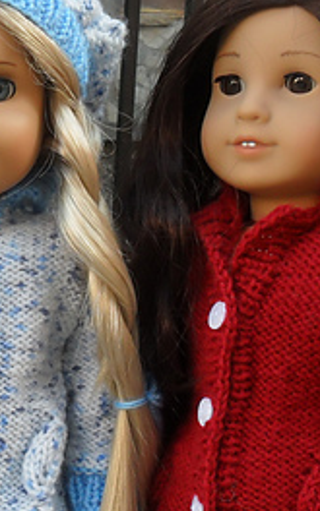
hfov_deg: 13.5
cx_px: -29
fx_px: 1326
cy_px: 333
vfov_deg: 21.8
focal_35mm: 95
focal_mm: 6.6
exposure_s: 1/60
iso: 100
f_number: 4
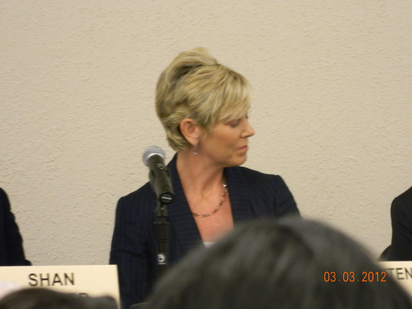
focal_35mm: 395
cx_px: 206
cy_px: 154
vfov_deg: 3.8
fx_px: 4701
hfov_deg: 5.0
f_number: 5.7
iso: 400
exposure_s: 1/2.5
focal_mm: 71.2
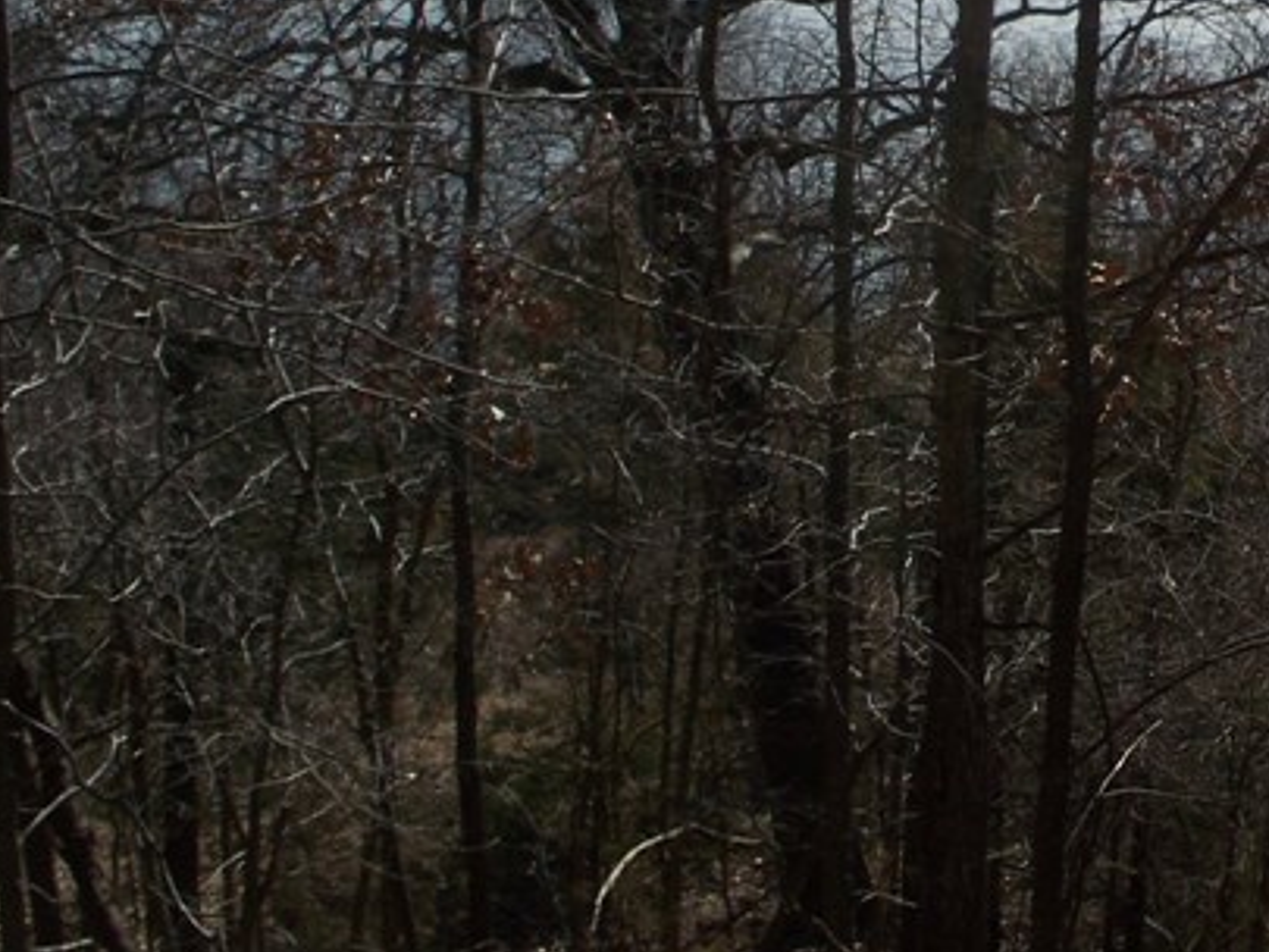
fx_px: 3337
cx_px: 1288
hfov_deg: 20.8
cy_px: -225
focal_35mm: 91
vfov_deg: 15.6
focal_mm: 7.54
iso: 64
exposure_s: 1/500
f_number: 5
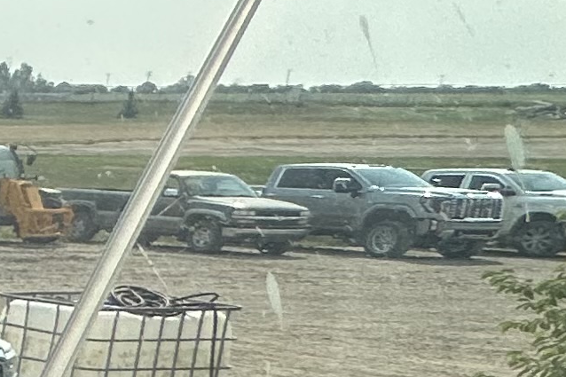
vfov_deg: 14.5
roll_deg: -0.3
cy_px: 405
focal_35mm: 92
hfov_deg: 12.0
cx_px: -1069
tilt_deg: -11.2
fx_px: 1446
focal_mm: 2.22
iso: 50
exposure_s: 1/2506
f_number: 2.2
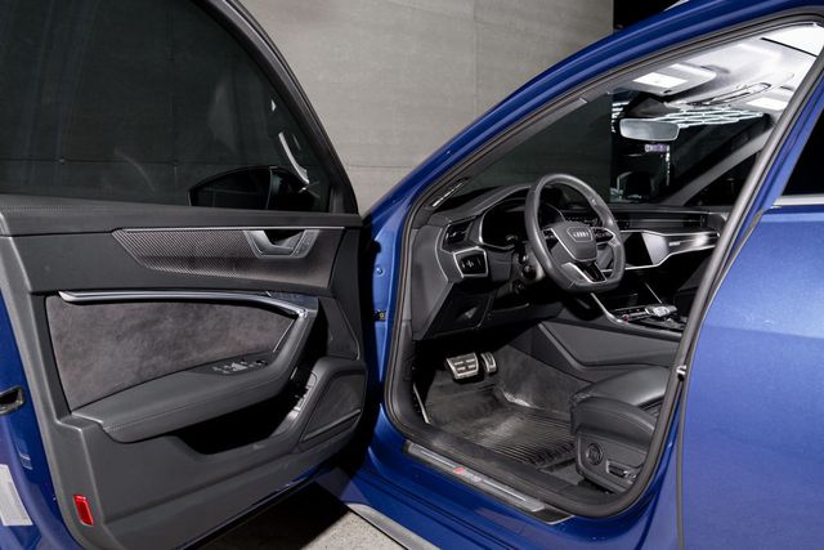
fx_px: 618
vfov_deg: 48.0
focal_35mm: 27
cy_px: 275
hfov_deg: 67.4
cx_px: 412
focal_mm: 27
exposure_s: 1/160
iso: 250
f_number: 5.6
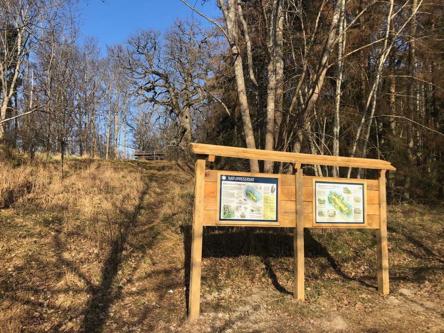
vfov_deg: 49.7
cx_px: 222
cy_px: 166
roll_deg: -1.4
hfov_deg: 63.4
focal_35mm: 28
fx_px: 359
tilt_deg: +9.6
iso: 20
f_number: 1.8
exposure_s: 1/1230
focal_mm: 3.99
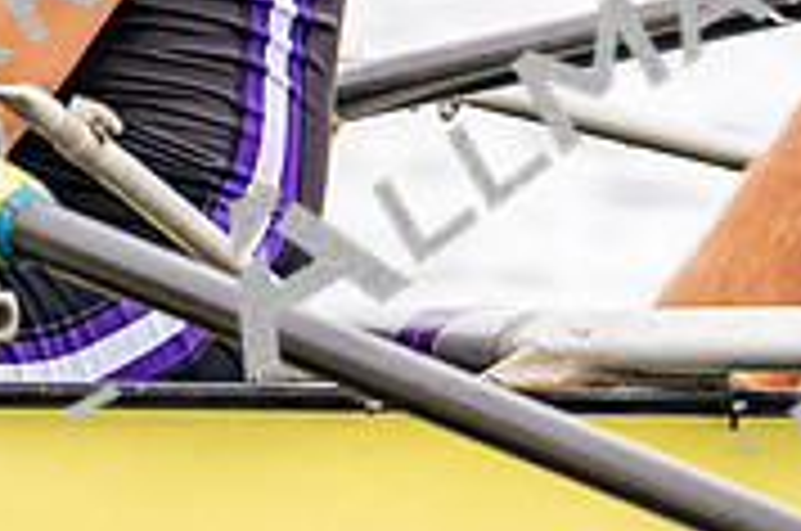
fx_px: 43531
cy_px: -315
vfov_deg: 0.7
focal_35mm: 1960
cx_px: 1138
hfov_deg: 1.1
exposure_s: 1/2500
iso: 640
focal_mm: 400
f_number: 4.5
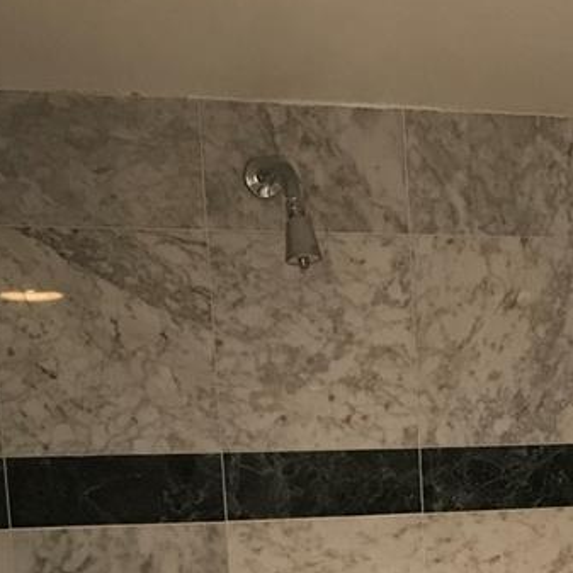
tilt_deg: -7.8
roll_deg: +2.1
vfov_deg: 18.0
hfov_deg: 19.6
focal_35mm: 88
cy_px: 809
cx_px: 400
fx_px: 1648
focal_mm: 3.99
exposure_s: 1/30
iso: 40
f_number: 1.8
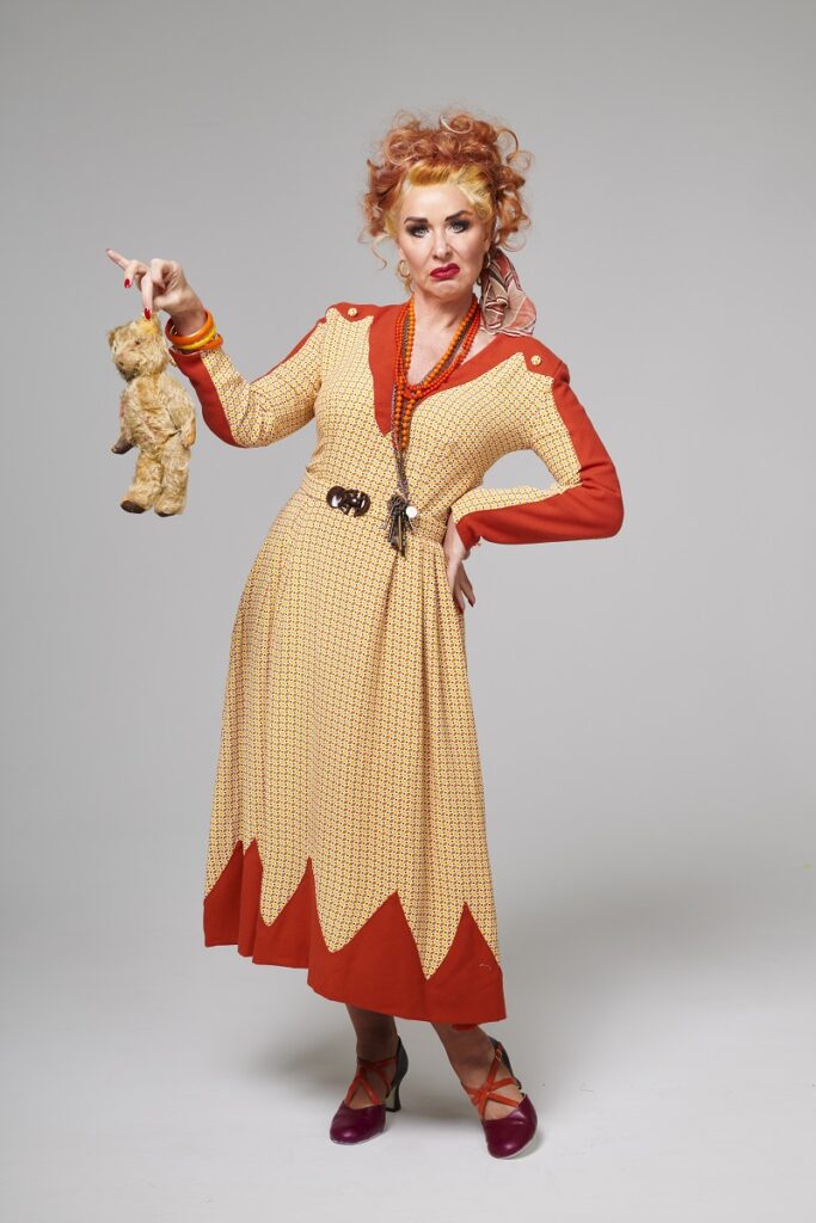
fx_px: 1699
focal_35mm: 50
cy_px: 612
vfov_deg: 39.6
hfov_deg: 27.0
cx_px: 408
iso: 320
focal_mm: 50
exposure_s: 1/250
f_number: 9
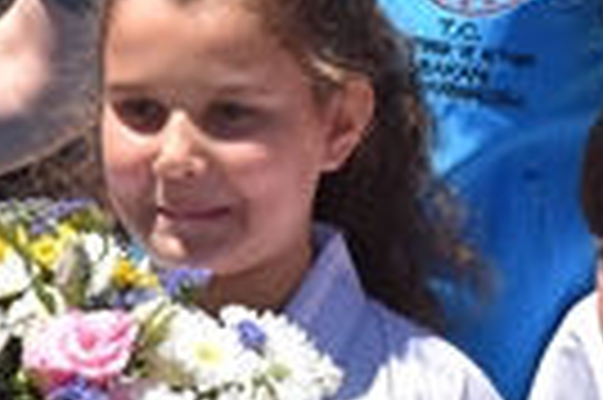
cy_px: -126
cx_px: -148
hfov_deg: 5.5
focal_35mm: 376
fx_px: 6290
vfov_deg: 3.6
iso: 1000
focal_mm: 56
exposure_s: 1/2000
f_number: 11
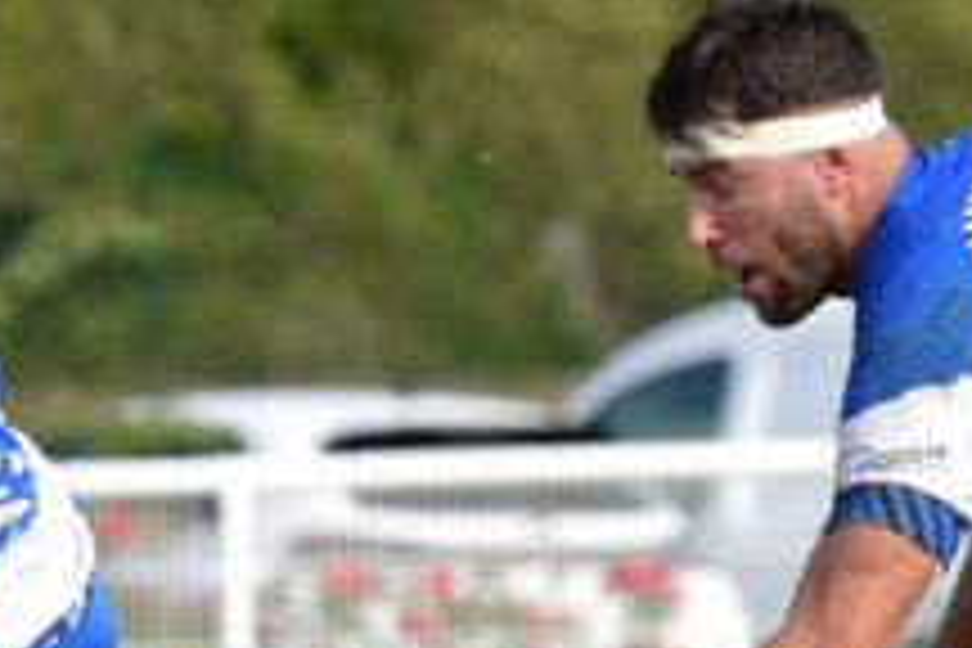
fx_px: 17981
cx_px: -266
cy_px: 729
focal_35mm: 666
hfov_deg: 3.1
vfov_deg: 2.1
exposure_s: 1/640
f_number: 4
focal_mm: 180
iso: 160
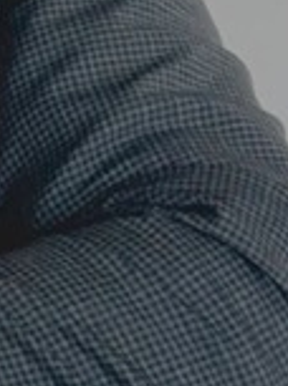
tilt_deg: -3.2
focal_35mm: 302
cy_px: -479
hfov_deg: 4.8
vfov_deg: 6.3
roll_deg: +0.9
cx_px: -452
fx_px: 3364
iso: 250
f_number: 1.78
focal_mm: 6.76
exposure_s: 1/51
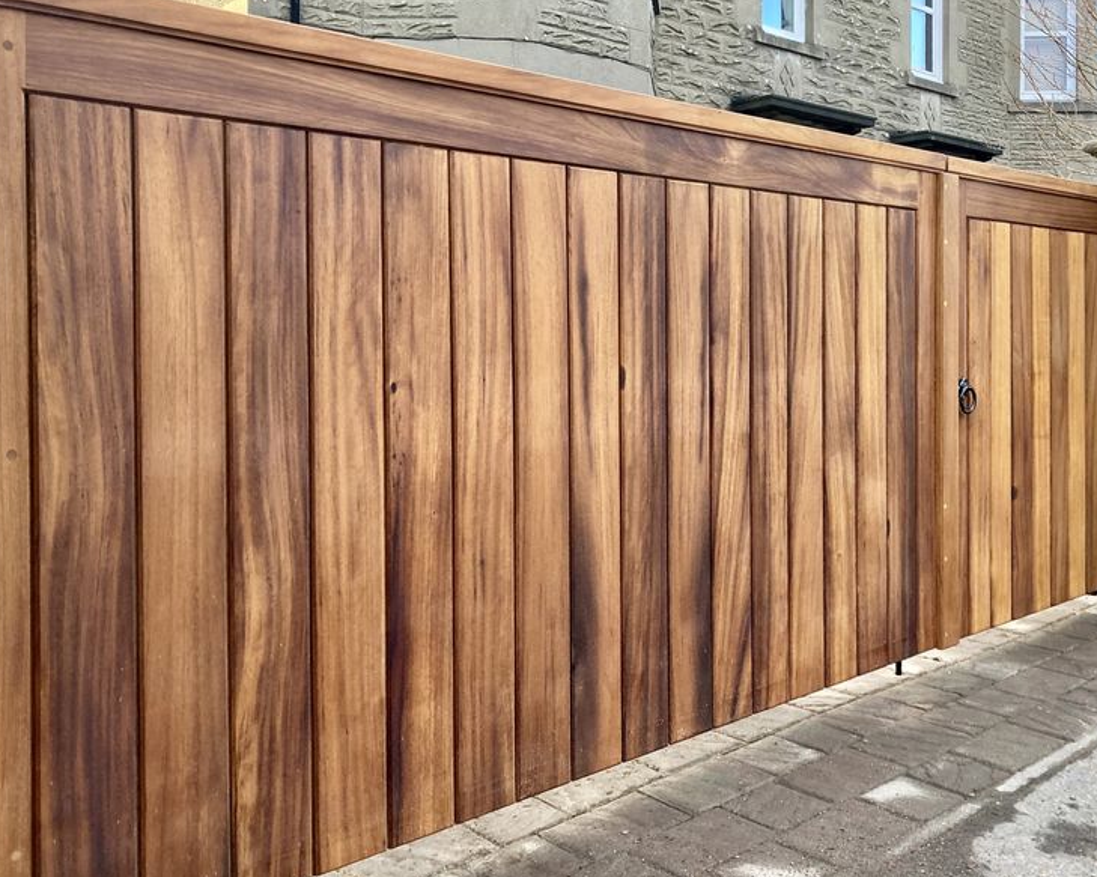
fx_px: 974
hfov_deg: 58.8
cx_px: 534
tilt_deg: -5.0
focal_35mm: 30
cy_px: 445
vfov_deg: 48.5
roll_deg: +0.9
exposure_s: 1/100
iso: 80
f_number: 1.8
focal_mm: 3.99
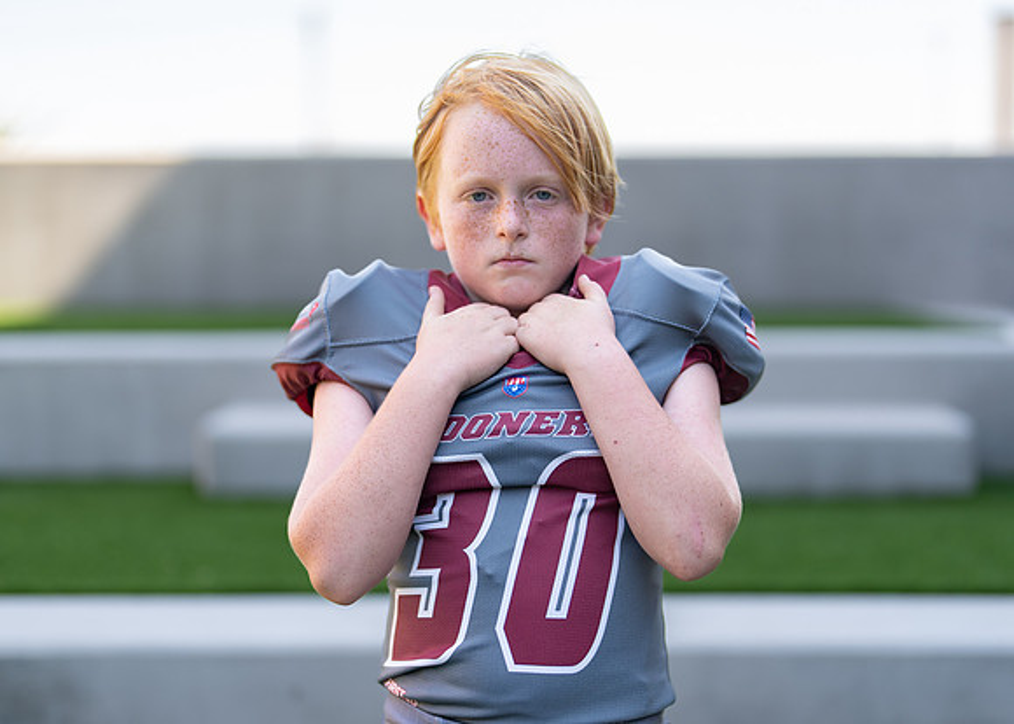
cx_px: 513
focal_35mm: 63
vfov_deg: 22.6
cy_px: 432
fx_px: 1810
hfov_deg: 31.3
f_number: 1.2
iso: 100
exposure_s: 1/1600
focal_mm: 50
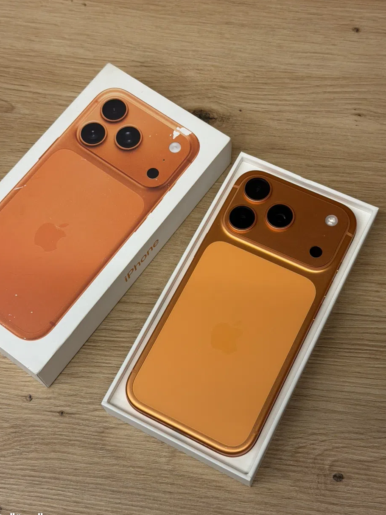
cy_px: 264
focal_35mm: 54
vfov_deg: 35.5
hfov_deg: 27.0
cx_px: 188
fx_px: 803
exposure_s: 1/50
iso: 64
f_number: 1.78
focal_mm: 6.76
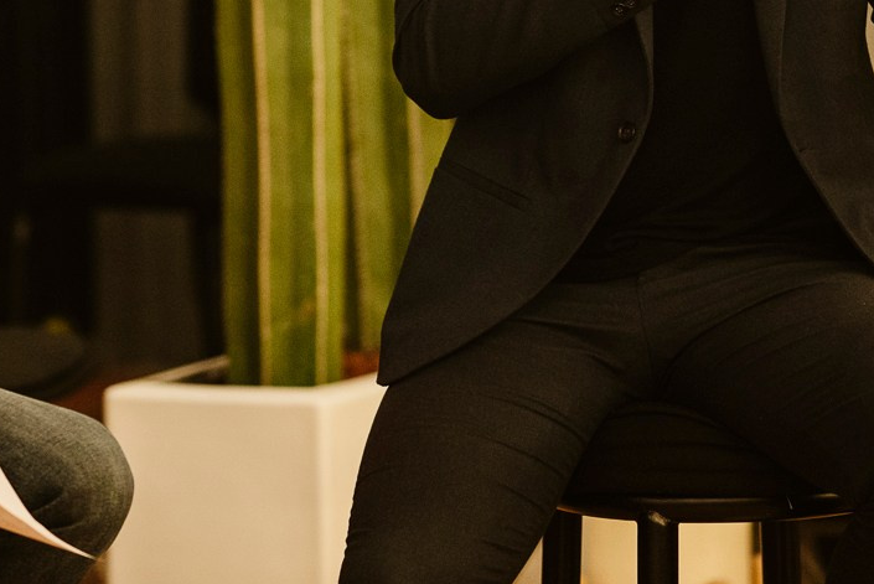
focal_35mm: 241
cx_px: 369
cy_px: -75
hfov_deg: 8.5
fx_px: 5854
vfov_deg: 5.7
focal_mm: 85
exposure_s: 1/125
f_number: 2
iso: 800
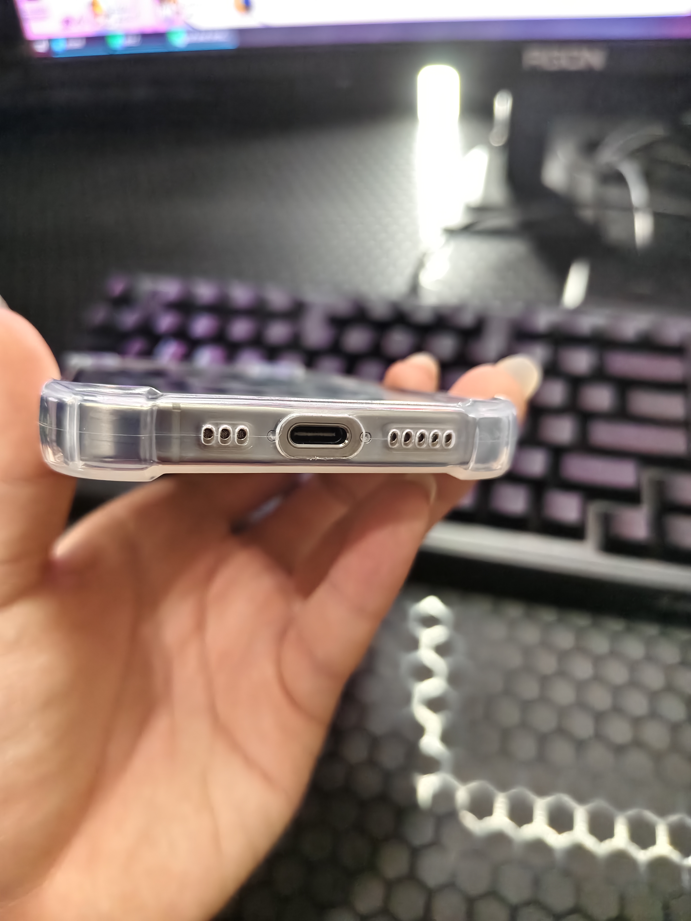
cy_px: 460
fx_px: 612
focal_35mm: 23
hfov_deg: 58.9
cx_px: 346
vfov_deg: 73.9
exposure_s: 1/277
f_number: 1.88
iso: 1847
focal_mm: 5.56
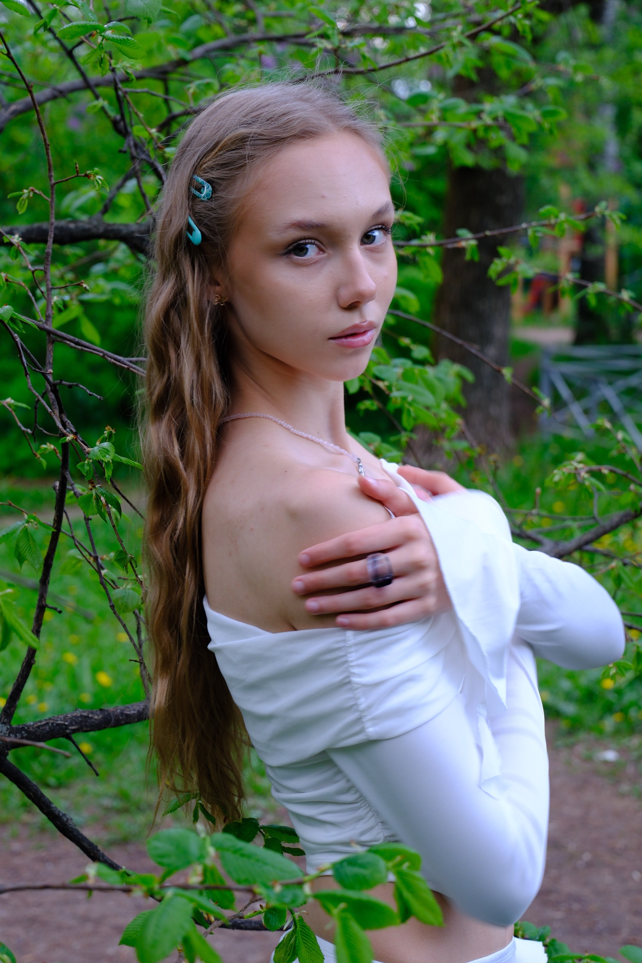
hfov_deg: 18.2
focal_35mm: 75
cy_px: 482
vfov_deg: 27.0
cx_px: 321
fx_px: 2006
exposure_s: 1/30
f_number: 4.8
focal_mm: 50
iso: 320
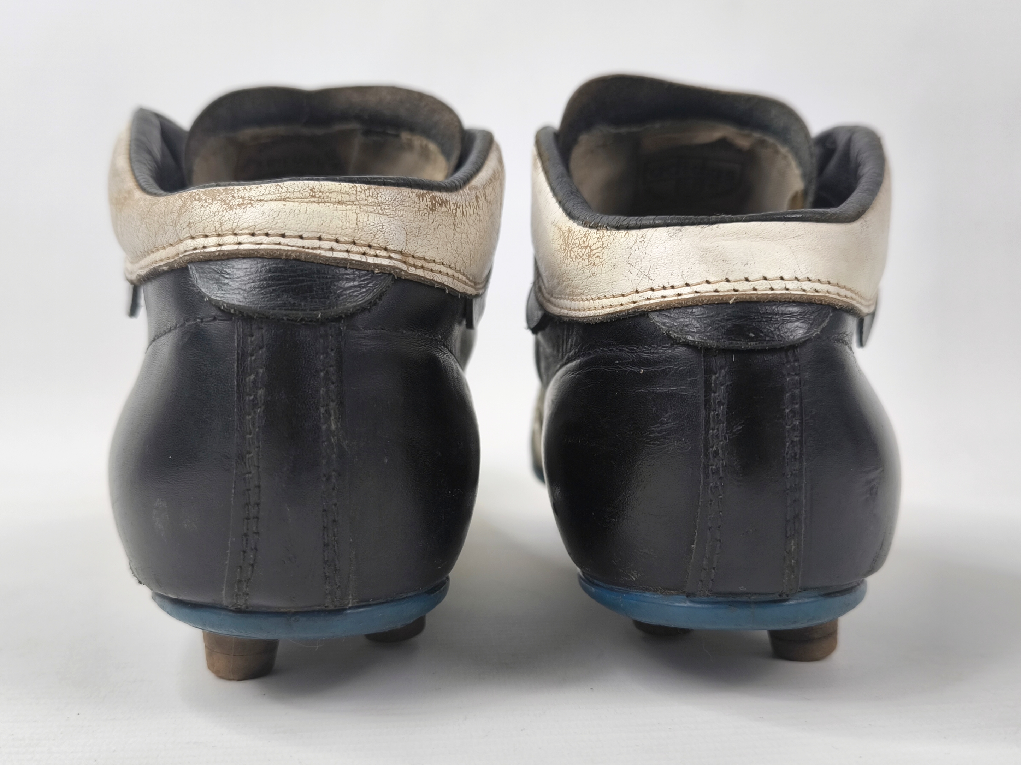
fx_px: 708
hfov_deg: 71.6
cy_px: 382
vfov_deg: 56.8
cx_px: 510
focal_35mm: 24
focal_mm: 6.92
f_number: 1.9
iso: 64
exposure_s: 1/100
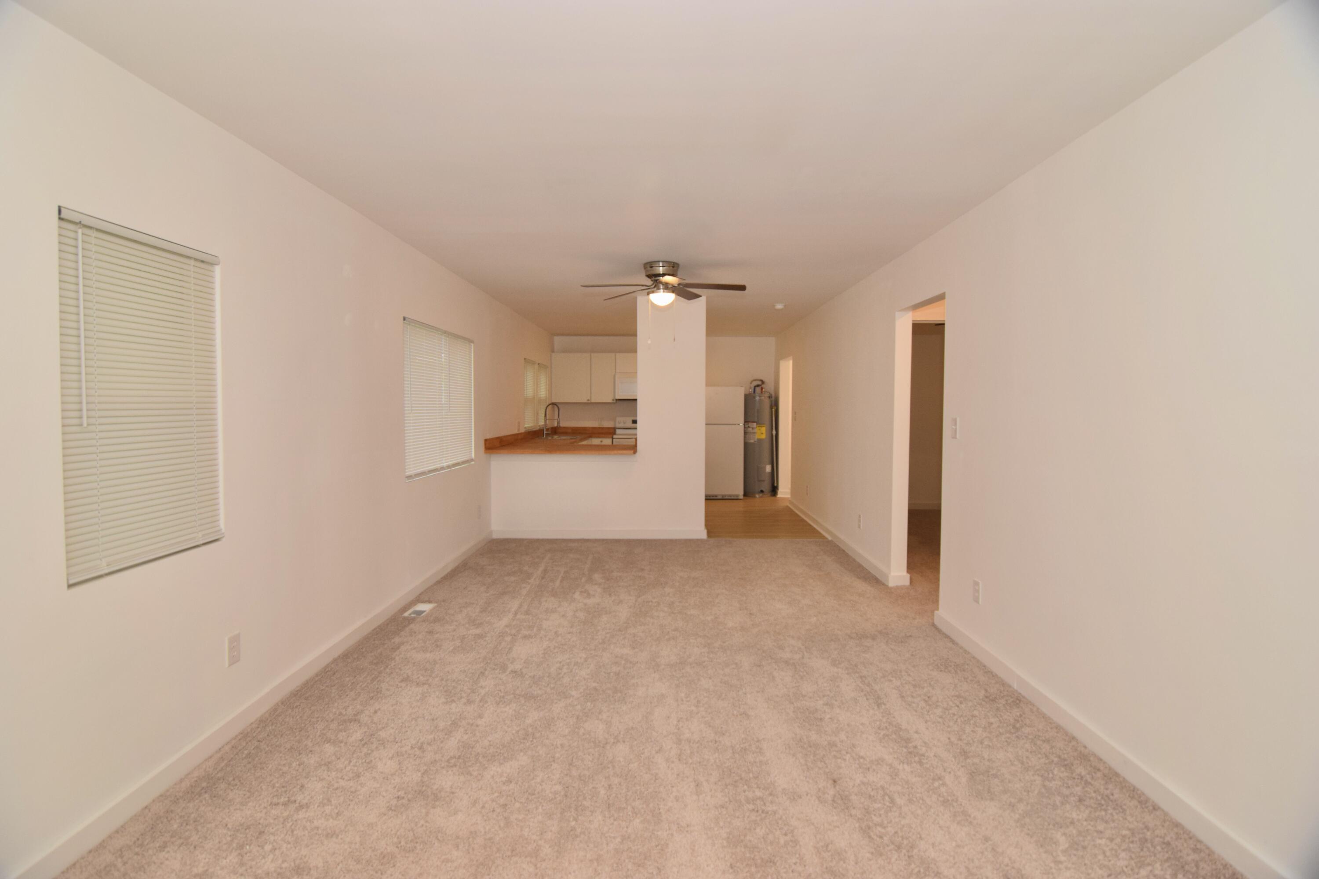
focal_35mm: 16
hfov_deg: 95.0
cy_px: 440
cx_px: 660
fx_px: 604
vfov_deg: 72.1
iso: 800
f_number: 4.5
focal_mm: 11
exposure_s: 1/80
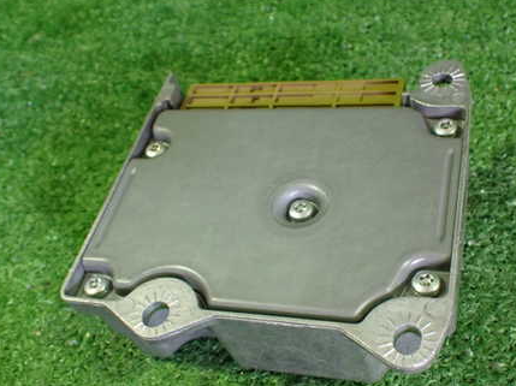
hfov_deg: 44.7
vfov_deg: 34.2
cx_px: 291
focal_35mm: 42
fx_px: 626
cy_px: 226
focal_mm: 5.4
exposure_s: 1/40
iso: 800
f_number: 2.3
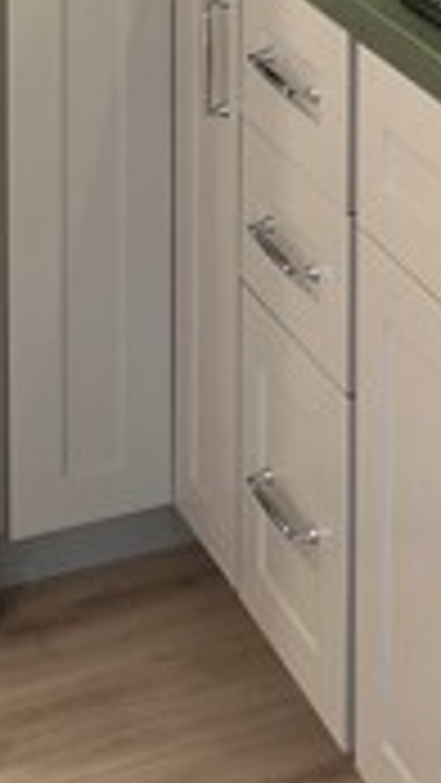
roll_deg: -0.2
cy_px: -450
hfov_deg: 11.6
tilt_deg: -4.4
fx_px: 2160
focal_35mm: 104
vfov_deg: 18.0
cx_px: 346
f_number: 1.5
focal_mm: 5.7
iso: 64
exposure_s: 1/60
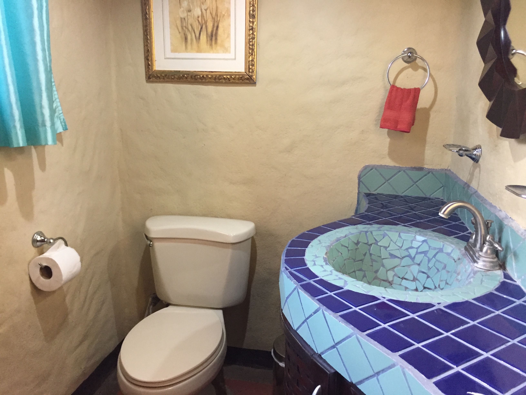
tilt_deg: -13.6
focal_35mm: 29
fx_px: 441
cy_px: 198
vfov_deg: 48.2
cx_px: 263
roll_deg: -2.9
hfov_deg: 61.7
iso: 200
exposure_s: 1/30
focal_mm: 4.15
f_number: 2.2
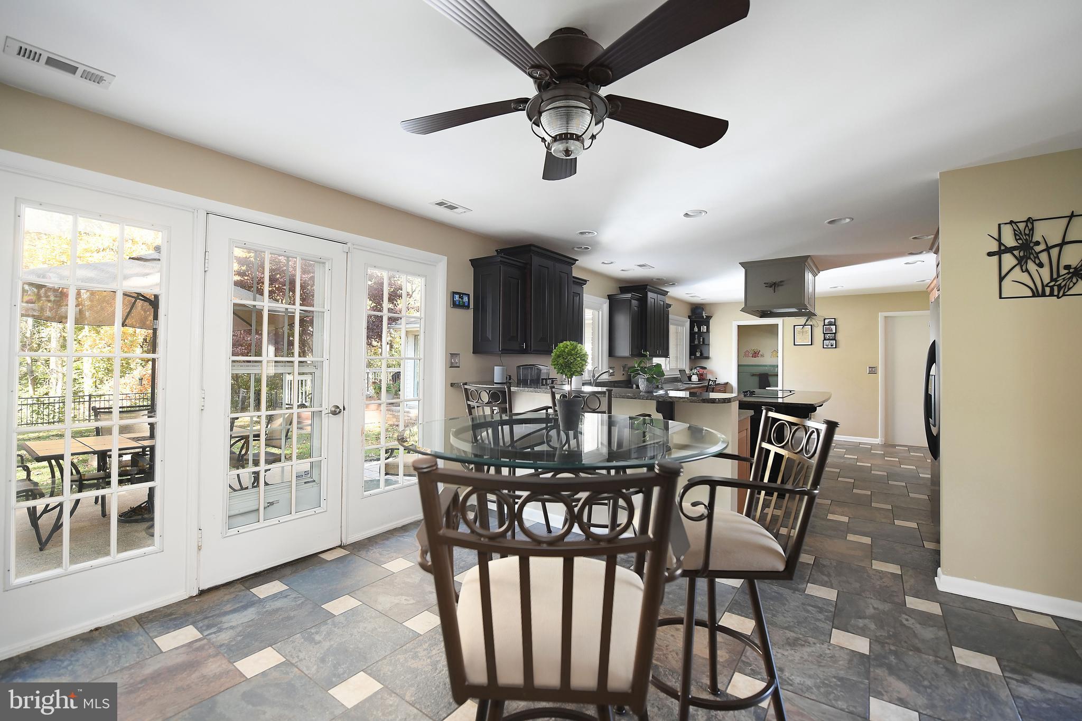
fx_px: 481
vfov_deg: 73.7
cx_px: 541
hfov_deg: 96.7
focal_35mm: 16
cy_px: 360
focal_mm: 16
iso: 500
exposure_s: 1/200
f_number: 4
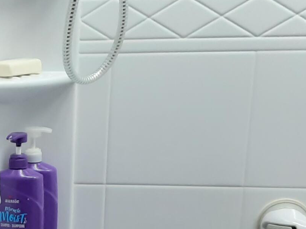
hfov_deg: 17.3
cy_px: 288
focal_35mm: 104
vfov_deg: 13.8
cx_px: -130
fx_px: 919
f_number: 1.9
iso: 125
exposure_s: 1/40
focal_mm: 2.9
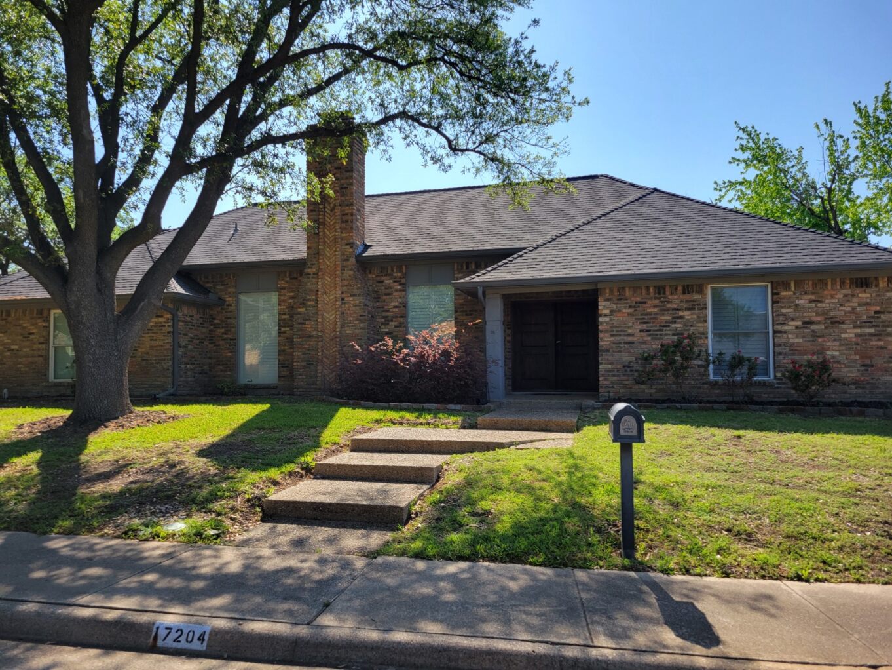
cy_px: 335
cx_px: 446
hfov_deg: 67.3
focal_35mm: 26
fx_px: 670
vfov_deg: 53.1
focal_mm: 5.4
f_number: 1.8
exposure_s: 1/1563
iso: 40
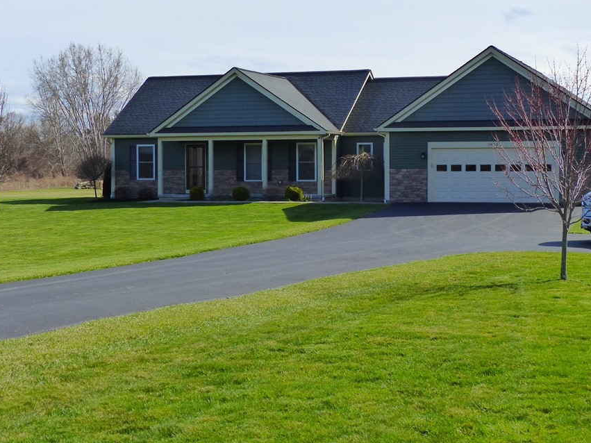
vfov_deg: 22.6
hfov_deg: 29.8
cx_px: 348
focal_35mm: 65
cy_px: 210
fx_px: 1110
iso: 250
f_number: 4.5
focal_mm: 9.8
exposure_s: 1/800
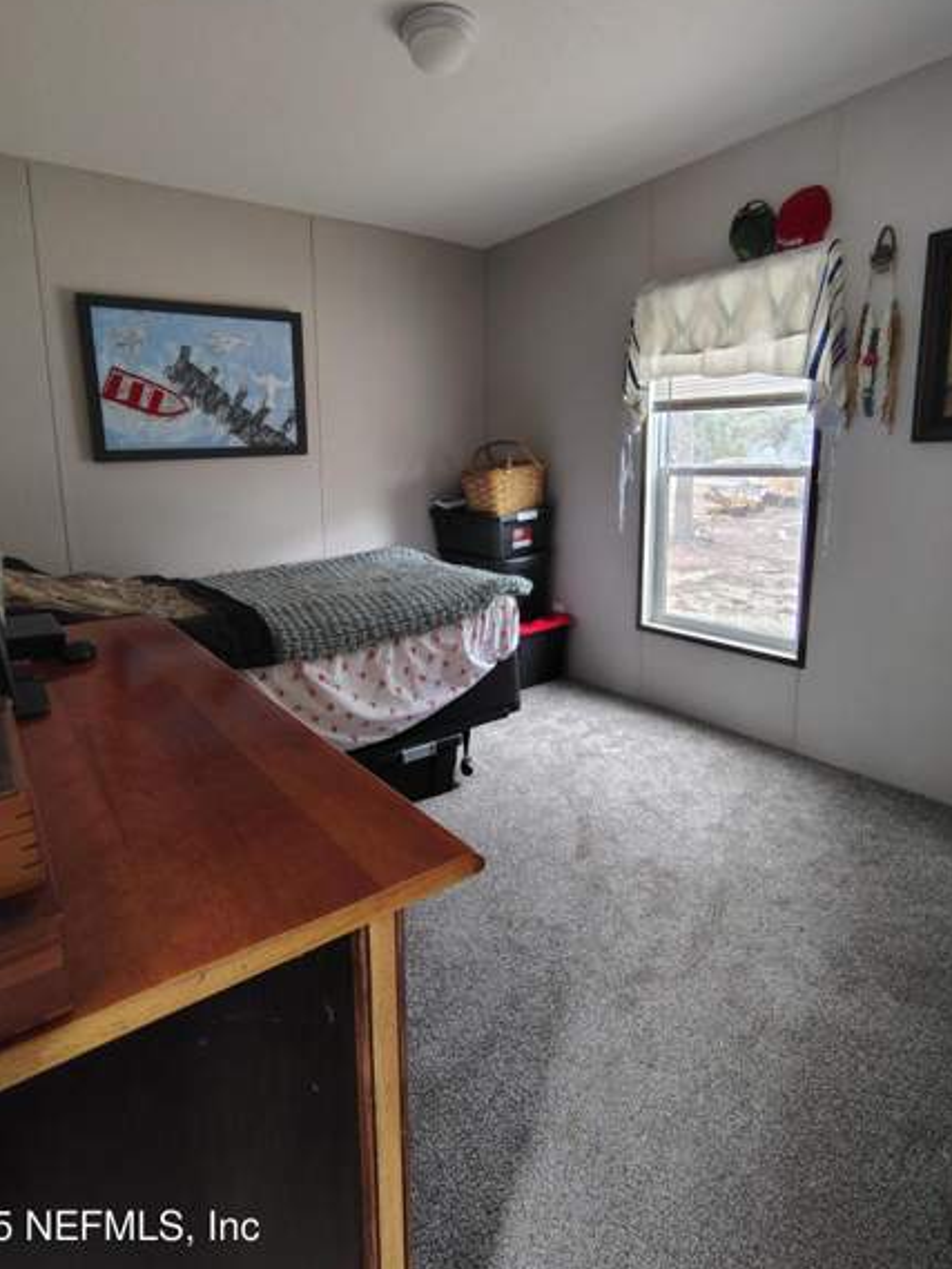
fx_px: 660
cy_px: 578
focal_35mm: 18
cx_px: 426
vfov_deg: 87.5
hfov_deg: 71.4
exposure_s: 1/24
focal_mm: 2.13
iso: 727
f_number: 2.2
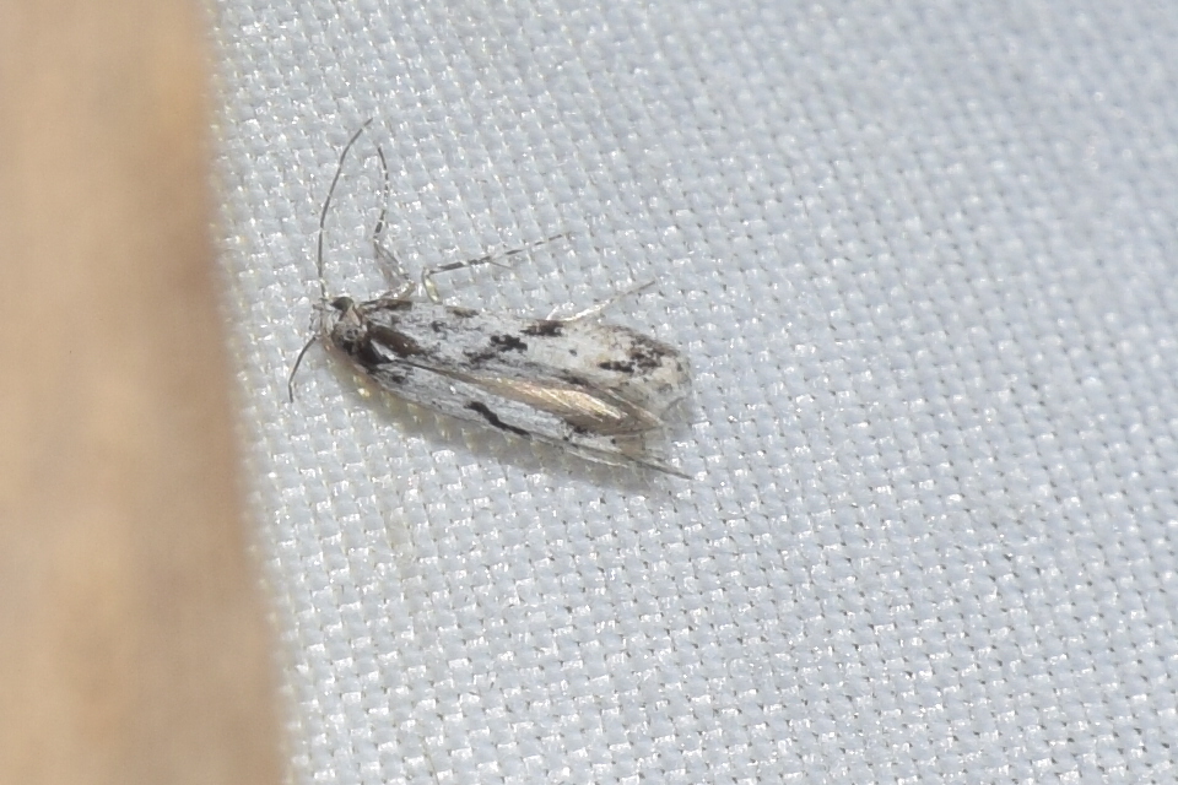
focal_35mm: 210
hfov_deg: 9.8
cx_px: 589
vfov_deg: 6.5
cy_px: 392
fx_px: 6871
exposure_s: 1/160
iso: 100
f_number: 13
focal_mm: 140
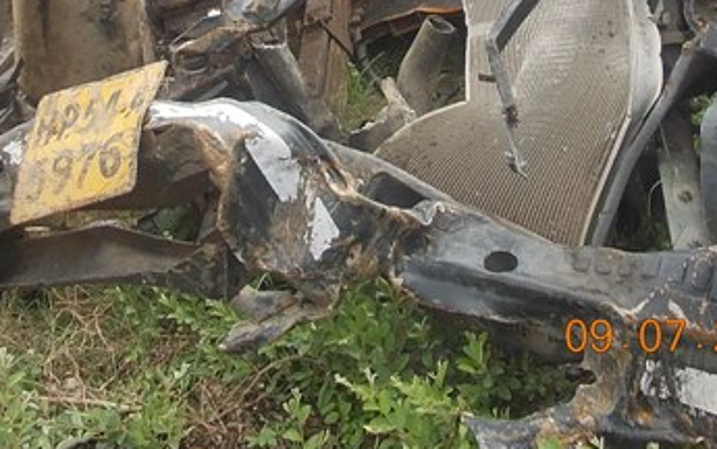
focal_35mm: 55
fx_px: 1075
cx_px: 360
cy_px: -46
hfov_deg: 36.9
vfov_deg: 22.3
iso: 80
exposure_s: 1/400
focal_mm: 4
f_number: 2.7
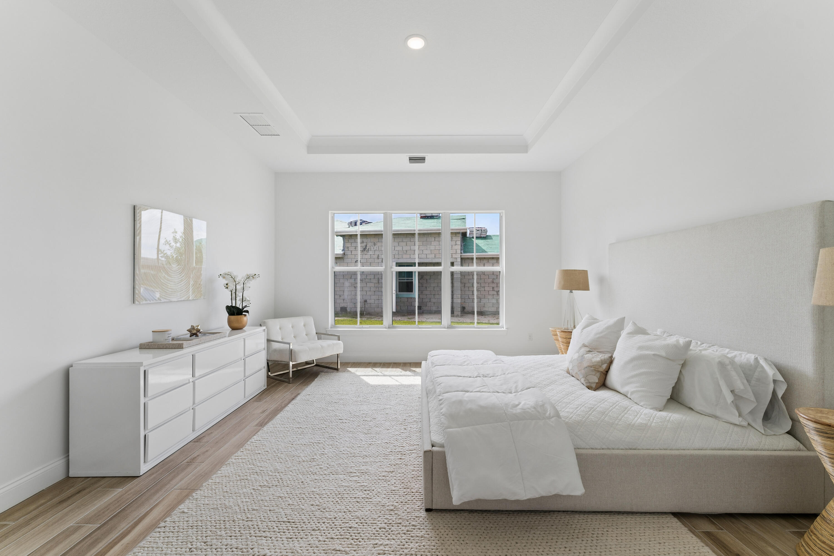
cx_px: 417
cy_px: 278
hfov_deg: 104.3
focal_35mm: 14
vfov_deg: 81.2
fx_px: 324
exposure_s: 1/50
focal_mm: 14
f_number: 8
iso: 250
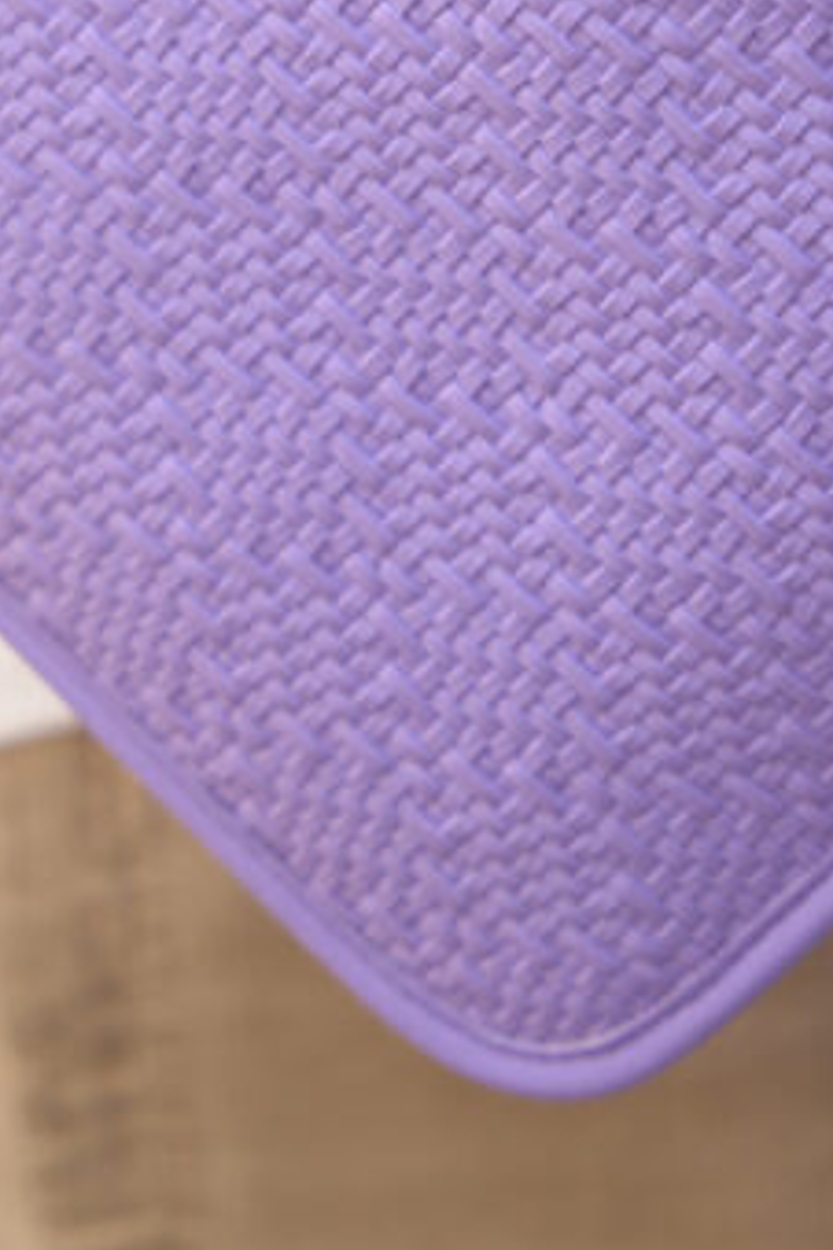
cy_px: -206
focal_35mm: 186
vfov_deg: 10.9
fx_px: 6455
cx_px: 177
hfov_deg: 7.4
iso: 400
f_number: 2.8
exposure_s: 1/500
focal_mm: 70
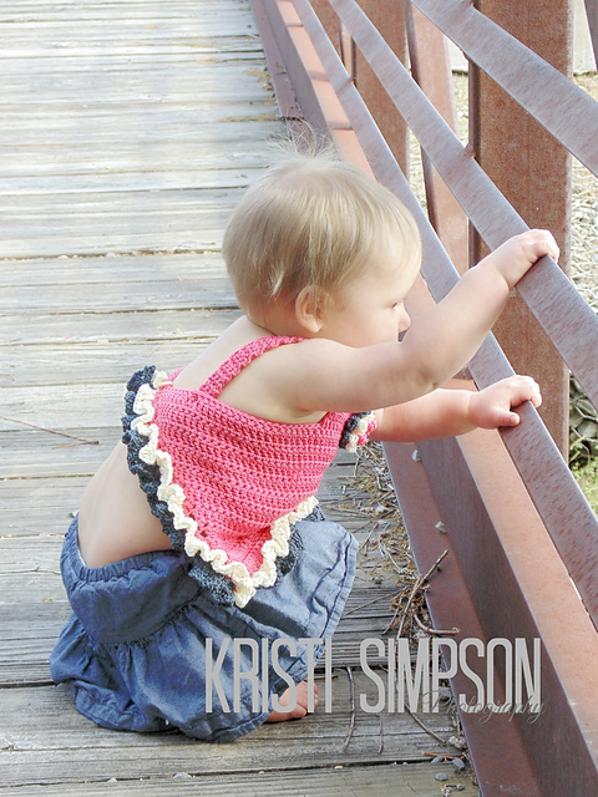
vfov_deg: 24.7
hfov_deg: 18.7
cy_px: 398
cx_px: 299
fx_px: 1820
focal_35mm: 79
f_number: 4.3
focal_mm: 14.1
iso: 80
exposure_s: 1/60
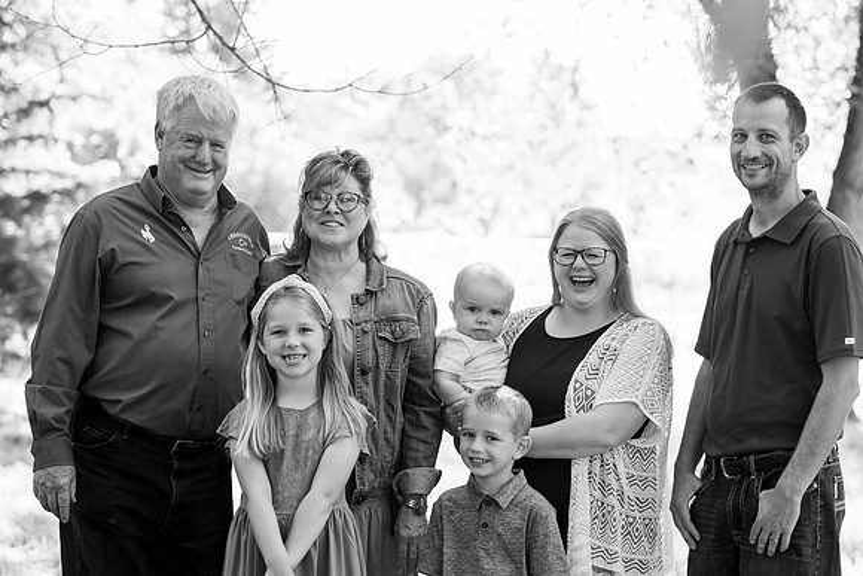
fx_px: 2973
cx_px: 432
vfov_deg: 11.1
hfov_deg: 16.5
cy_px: 288
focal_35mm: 124
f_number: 4.5
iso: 800
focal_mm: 124
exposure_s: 1/320
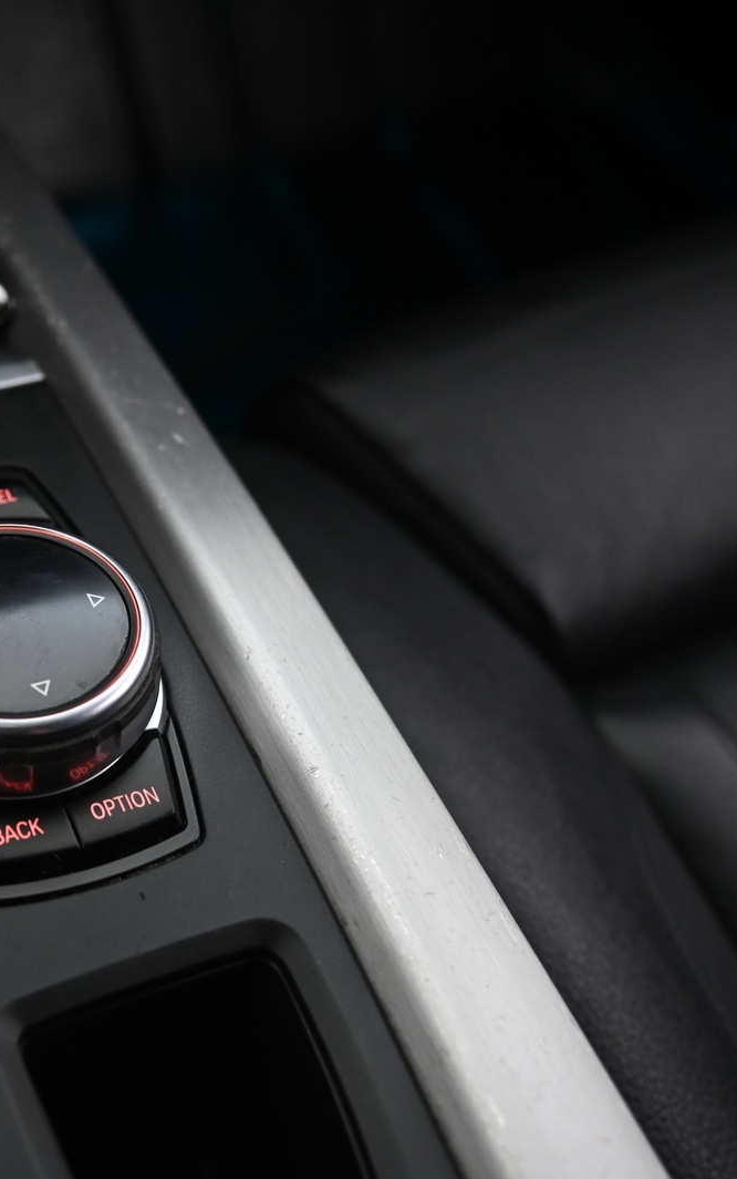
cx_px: 71
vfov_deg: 34.5
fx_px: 1895
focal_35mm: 59
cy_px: 589
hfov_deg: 21.5
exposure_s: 1/15
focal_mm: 38
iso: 2000
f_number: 4
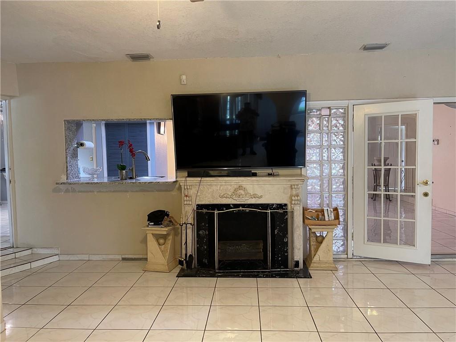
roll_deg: +1.0
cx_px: 228
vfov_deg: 53.1
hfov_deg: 67.3
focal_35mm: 26
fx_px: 343
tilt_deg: -3.0
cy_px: 171
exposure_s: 1/60
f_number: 1.6
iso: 250
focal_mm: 5.1
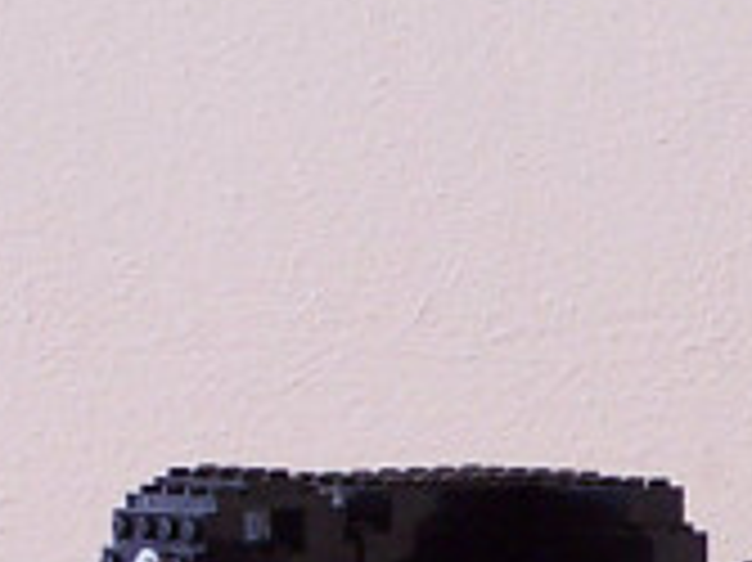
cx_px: 1229
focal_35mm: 411
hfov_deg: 4.8
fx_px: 8922
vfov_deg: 3.6
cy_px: 1007
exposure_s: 1/3
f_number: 3.2
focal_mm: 11.1
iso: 80
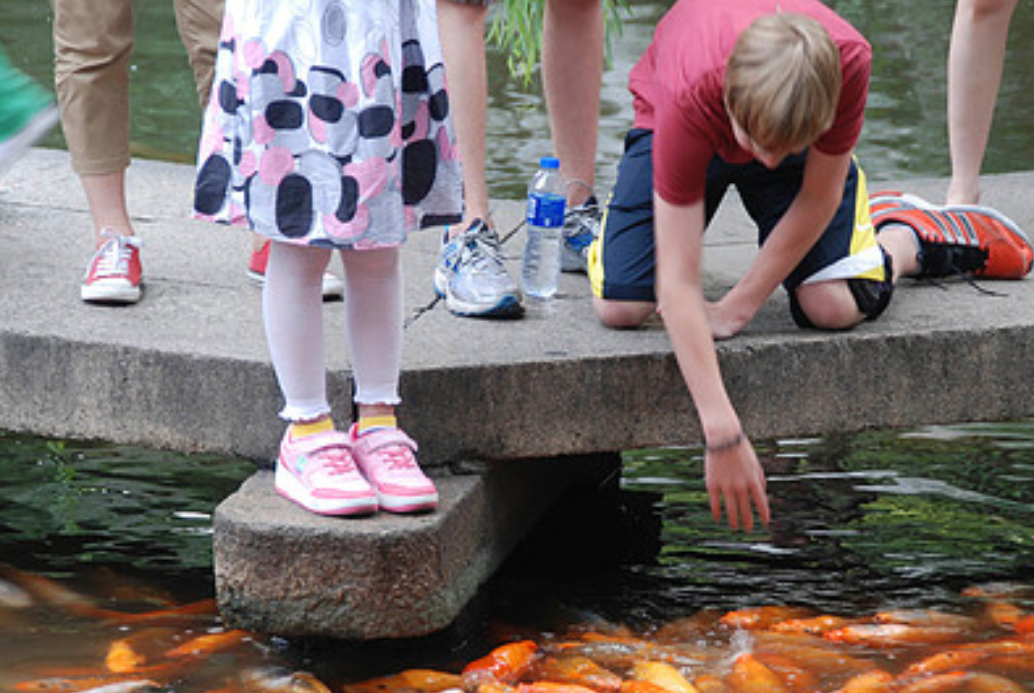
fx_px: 7105
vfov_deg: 5.6
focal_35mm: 247
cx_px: 583
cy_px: 386
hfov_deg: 8.3
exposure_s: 1/40
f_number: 5.6
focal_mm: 112
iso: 200
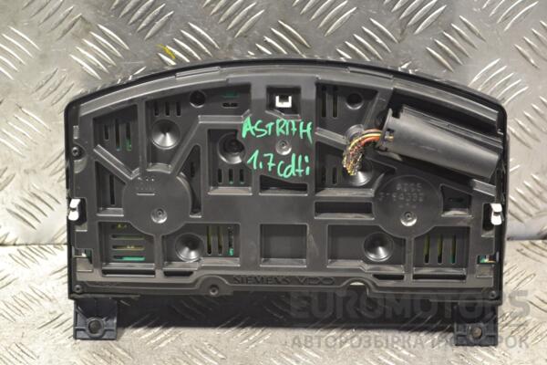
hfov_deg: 26.0
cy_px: 182
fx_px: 1185
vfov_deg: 17.5
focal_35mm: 78
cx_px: 274
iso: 3200
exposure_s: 1/160
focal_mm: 52
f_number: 6.3
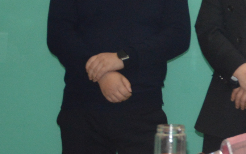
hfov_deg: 11.4
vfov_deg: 7.5
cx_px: 416
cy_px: -44
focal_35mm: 173
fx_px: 1160
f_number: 4.2
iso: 900
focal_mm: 30
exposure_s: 1/60
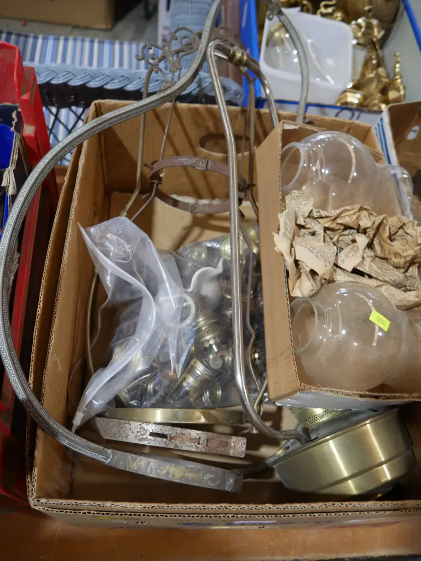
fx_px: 454
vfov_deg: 63.4
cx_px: 210
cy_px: 280
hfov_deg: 49.8
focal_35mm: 28
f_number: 3.5
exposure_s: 1/60
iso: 320
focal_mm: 14
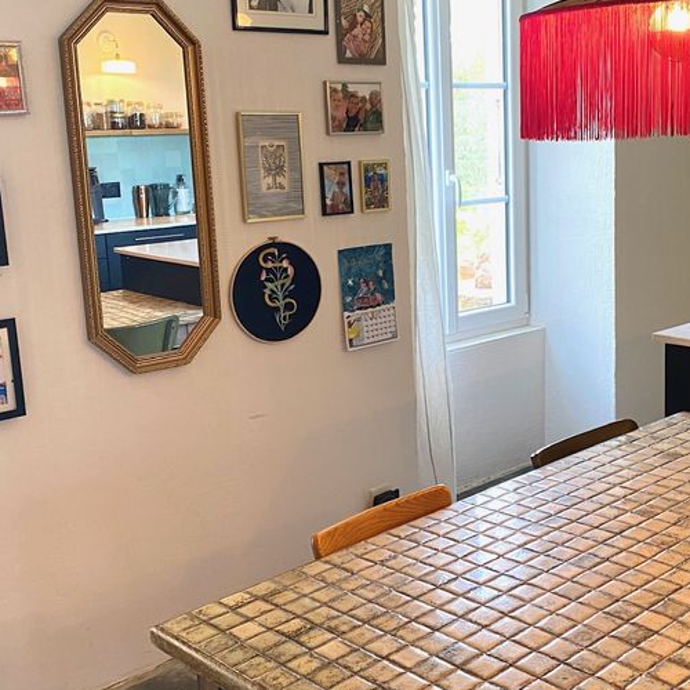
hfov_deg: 36.2
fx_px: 1037
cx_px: 490
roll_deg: +1.8
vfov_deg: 36.8
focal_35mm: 46
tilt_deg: -11.5
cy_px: 309
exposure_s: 1/50
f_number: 1.8
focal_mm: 4.25
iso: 100
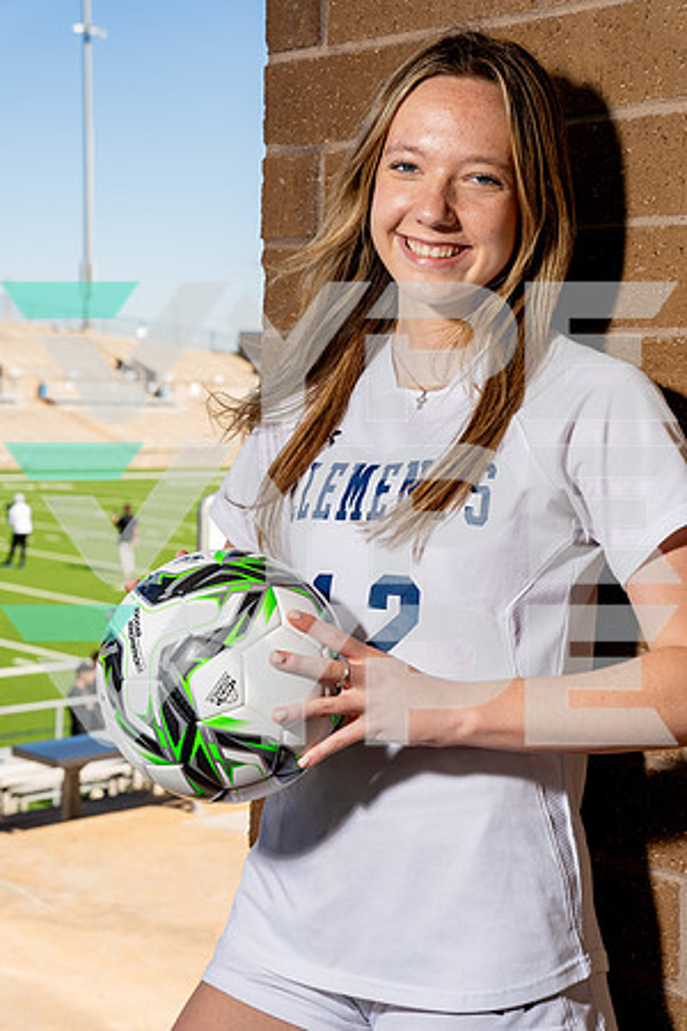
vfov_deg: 31.0
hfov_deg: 20.9
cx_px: 344
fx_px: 1860
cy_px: 516
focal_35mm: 65
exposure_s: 1/250
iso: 100
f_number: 8
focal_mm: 65
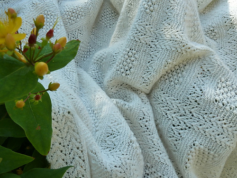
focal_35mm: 25
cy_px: 89
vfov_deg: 54.9
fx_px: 171
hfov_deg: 69.4
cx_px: 118
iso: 125
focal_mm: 4.1
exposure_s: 1/160
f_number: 4
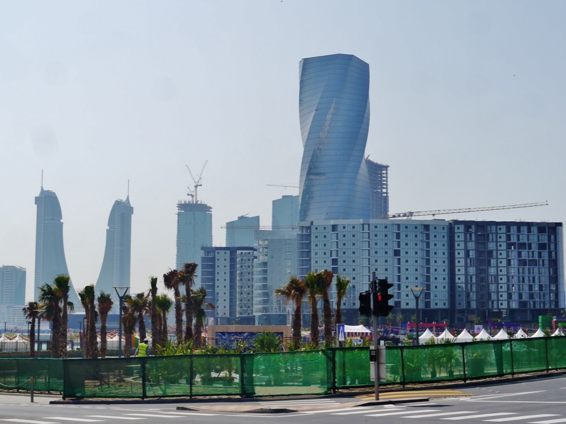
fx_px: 785
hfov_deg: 39.7
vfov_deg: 30.3
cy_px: 212
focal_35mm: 48
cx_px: 283
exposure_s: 1/500
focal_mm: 24
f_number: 10
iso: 160
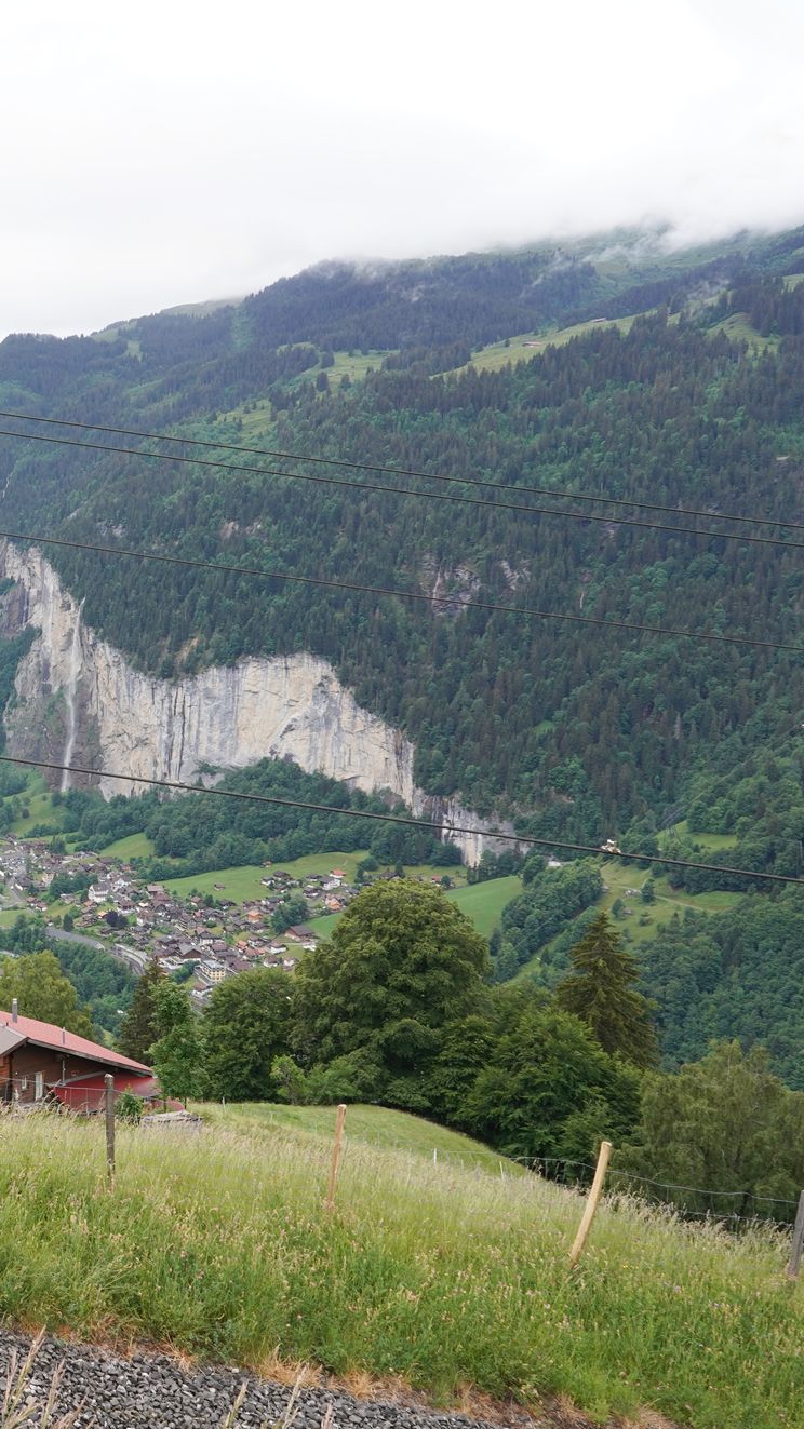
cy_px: 711
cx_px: -233
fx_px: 1440
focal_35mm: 38
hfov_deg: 26.6
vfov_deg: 52.8
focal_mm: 24
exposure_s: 1/100
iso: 400
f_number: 14
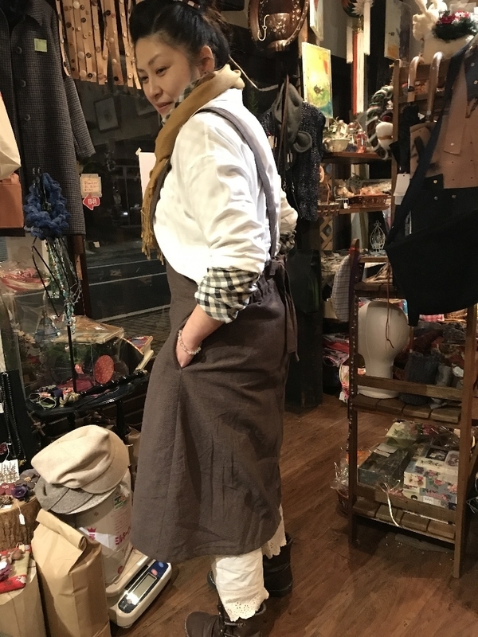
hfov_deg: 49.7
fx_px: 516
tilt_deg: -9.7
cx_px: 239
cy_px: 318
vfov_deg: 63.4
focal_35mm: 28
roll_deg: +5.0
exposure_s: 1/13
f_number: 1.8
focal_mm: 3.99
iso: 100
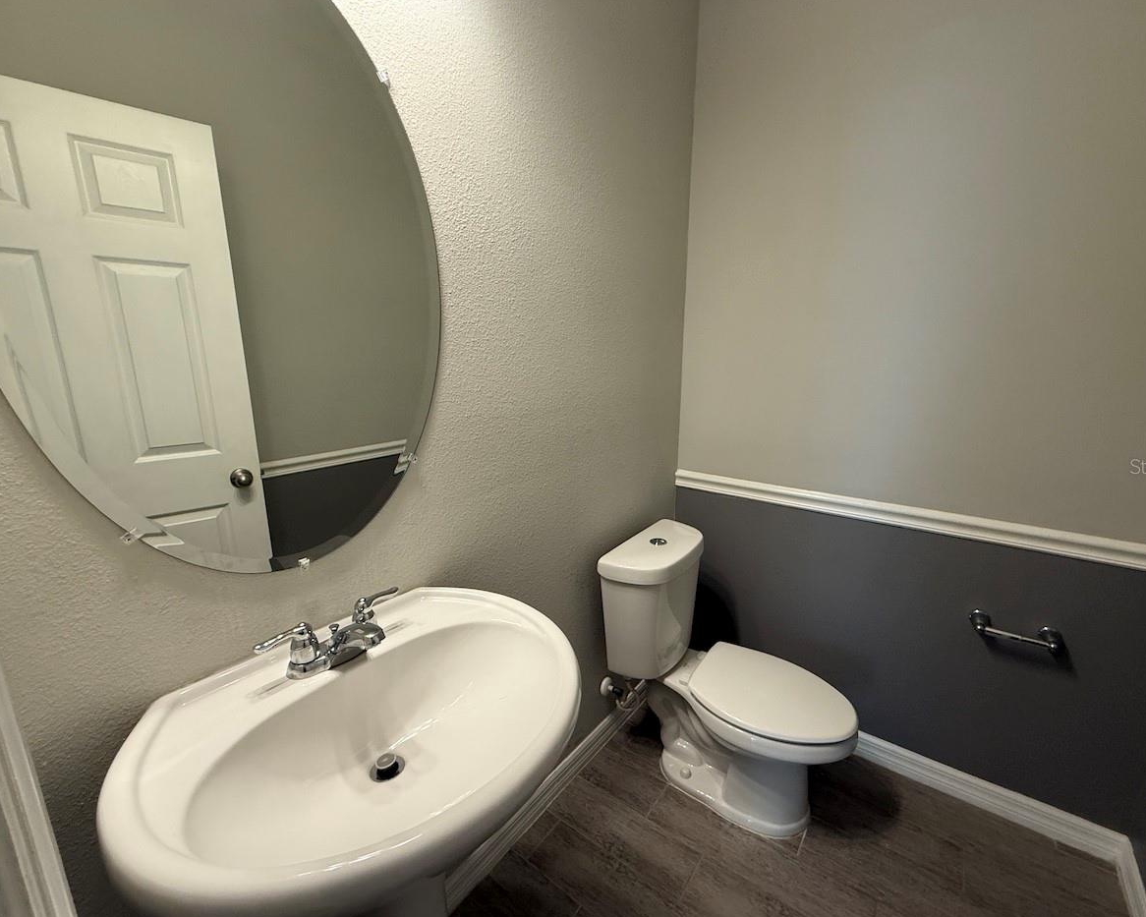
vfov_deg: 84.0
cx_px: 594
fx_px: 509
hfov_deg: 96.8
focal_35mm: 15
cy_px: 466
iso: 250
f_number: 2.2
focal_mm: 2.22
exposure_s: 1/120
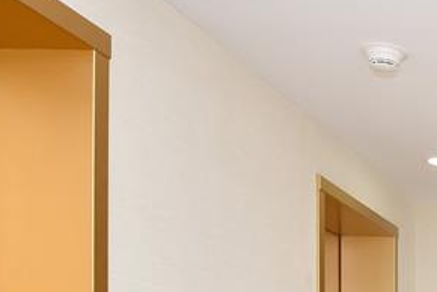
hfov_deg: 25.2
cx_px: 659
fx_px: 729
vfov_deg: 19.8
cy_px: 433
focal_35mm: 60
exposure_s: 1/60
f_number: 9
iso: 800
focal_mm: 17
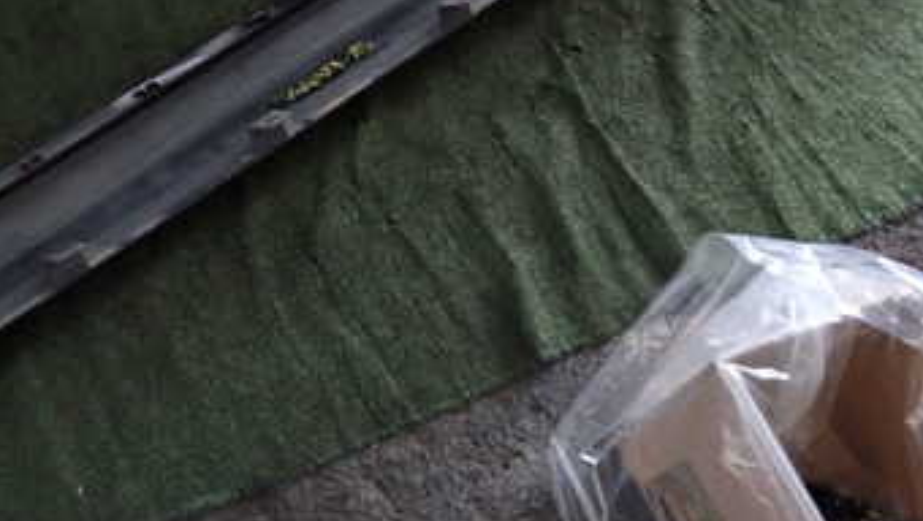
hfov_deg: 40.7
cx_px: 155
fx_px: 1176
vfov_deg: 24.9
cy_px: 209
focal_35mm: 48
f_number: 2
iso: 800
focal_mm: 4.5
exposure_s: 1/25
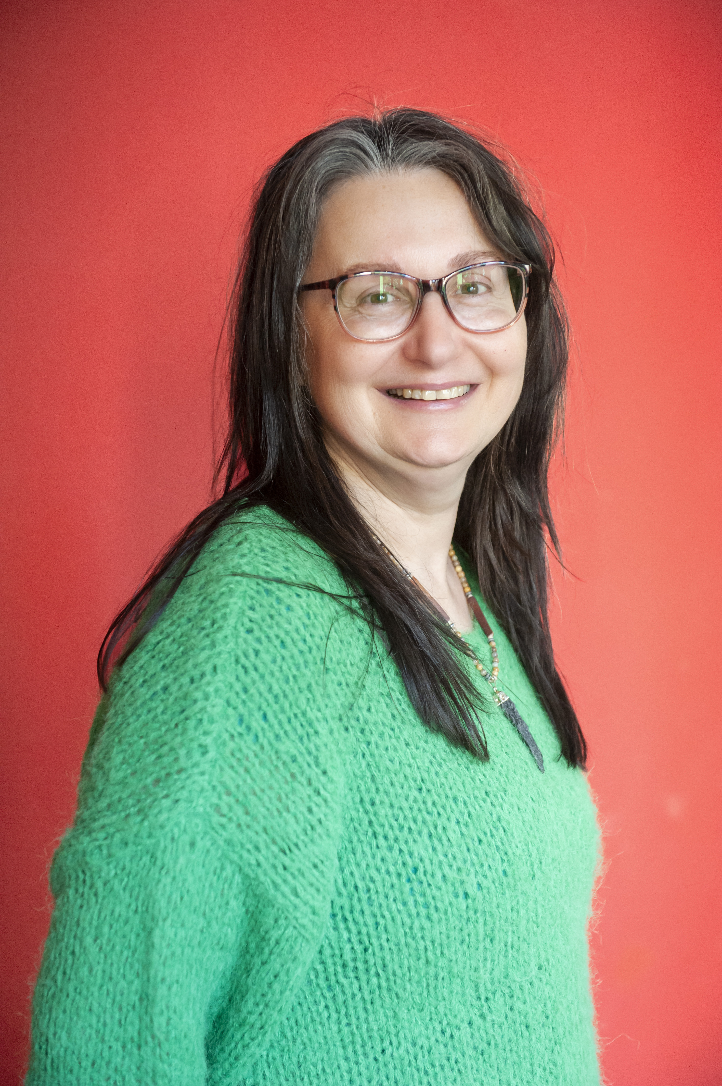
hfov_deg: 19.4
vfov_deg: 28.9
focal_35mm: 70
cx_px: 361
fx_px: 2108
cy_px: 543
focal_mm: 70
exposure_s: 1/125
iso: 2000
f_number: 4
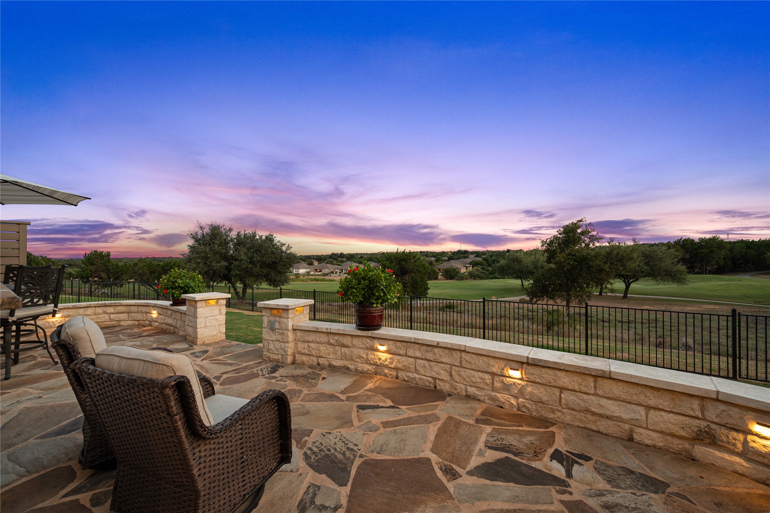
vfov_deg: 81.2
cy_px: 256
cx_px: 385
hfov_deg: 104.3
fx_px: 299
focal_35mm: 14
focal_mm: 14
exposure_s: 1/5
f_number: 8
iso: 800
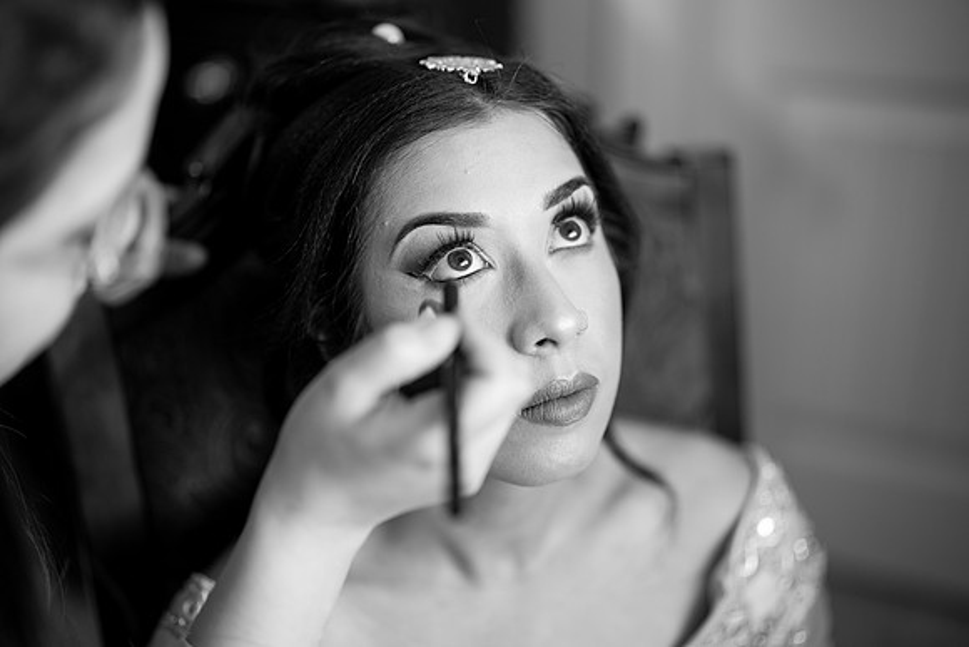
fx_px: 1346
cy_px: 324
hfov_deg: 39.6
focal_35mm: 50
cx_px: 484
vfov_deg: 27.0
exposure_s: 1/160
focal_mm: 50
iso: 250
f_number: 1.4
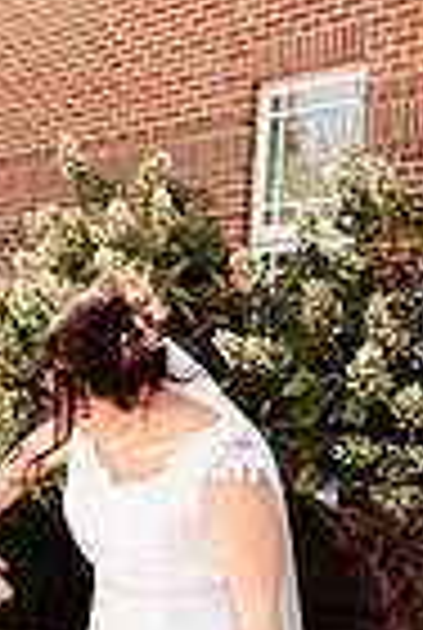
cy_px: 508
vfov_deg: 25.8
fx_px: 1350
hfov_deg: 17.7
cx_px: 94
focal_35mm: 77
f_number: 2.8
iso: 250
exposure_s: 1/640
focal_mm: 24
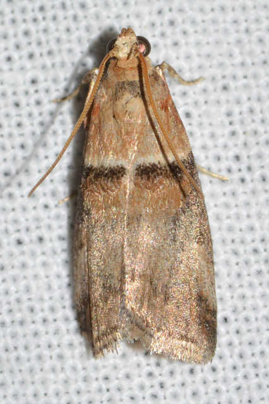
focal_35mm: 150
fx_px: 1683
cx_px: 134
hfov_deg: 9.1
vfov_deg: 13.7
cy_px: 202
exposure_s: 1/200
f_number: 20
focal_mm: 100
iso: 100
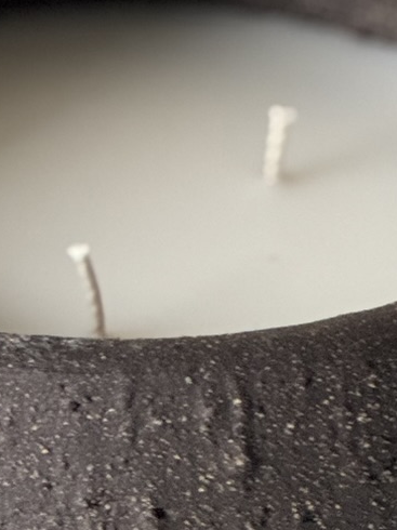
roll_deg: +2.8
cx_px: -240
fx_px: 4928
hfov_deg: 4.6
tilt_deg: -22.6
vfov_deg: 6.1
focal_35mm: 322
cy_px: -177
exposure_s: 1/50
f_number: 2.8
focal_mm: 9
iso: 200
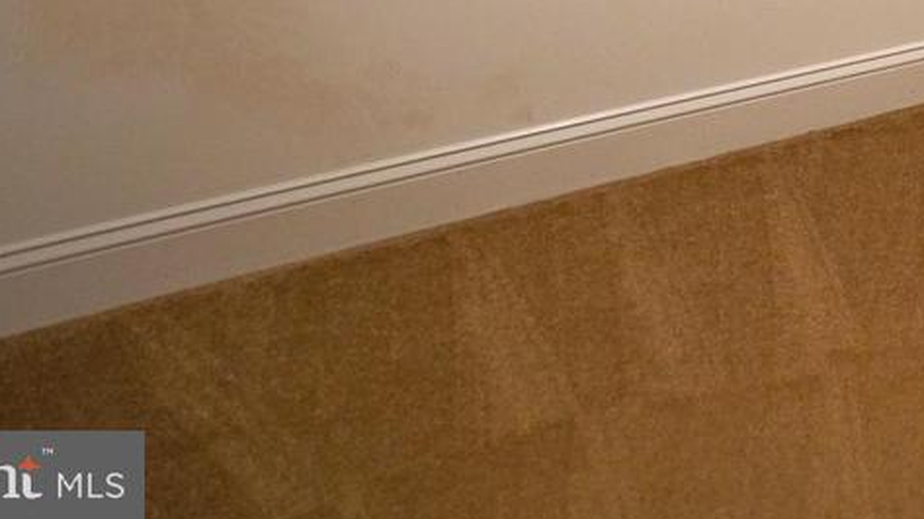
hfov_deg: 30.5
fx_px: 1249
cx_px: 1246
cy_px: -406
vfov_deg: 18.5
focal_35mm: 51
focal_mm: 16
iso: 1600
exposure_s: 1/160
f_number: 3.2
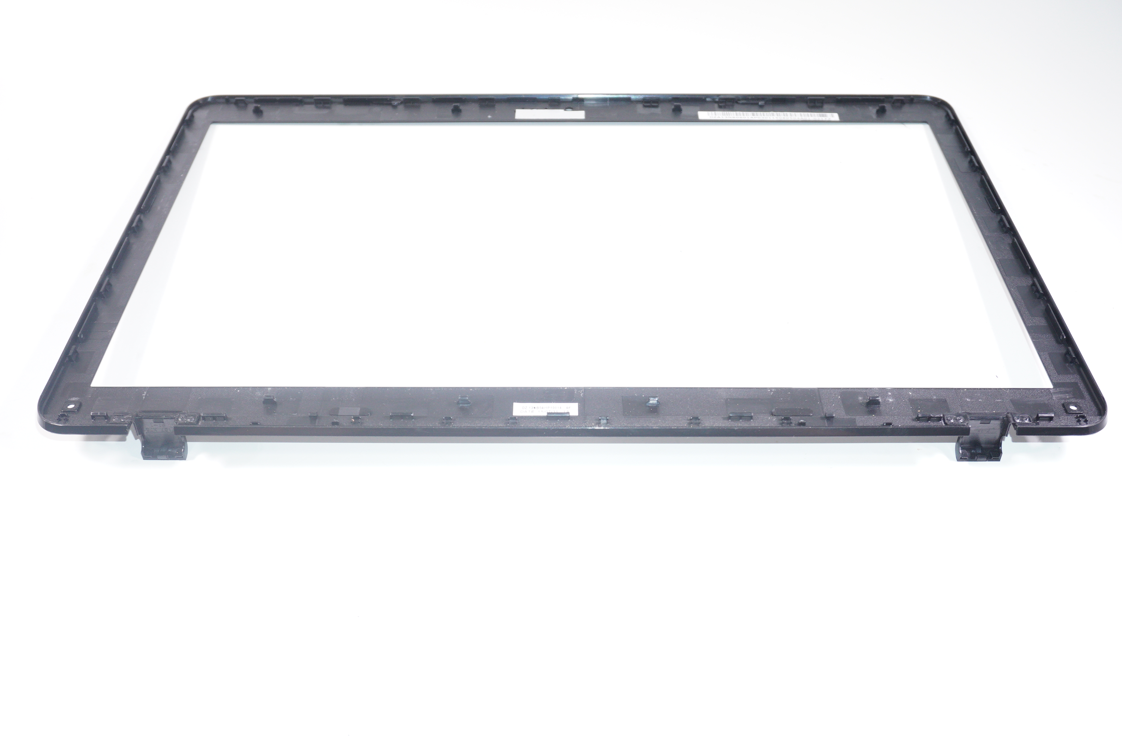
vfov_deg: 35.4
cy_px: 373
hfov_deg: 51.3
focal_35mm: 38
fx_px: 1168
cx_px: 561
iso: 640
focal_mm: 25
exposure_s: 1/125
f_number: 5.6
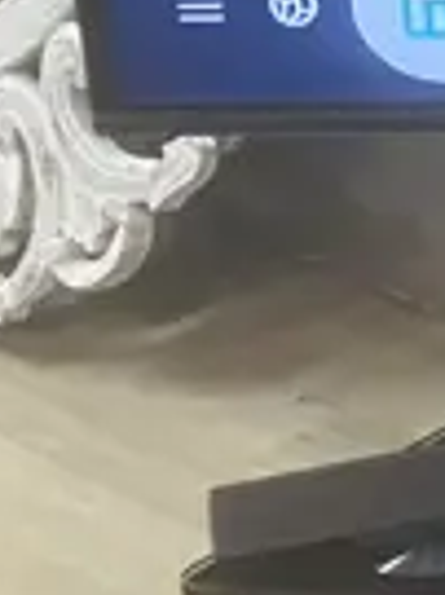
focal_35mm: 212
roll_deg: -0.1
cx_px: 1467
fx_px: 3640
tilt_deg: -19.8
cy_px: -172
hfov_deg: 6.3
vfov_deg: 9.2
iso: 320
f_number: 1.8
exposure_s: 1/33
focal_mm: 3.99
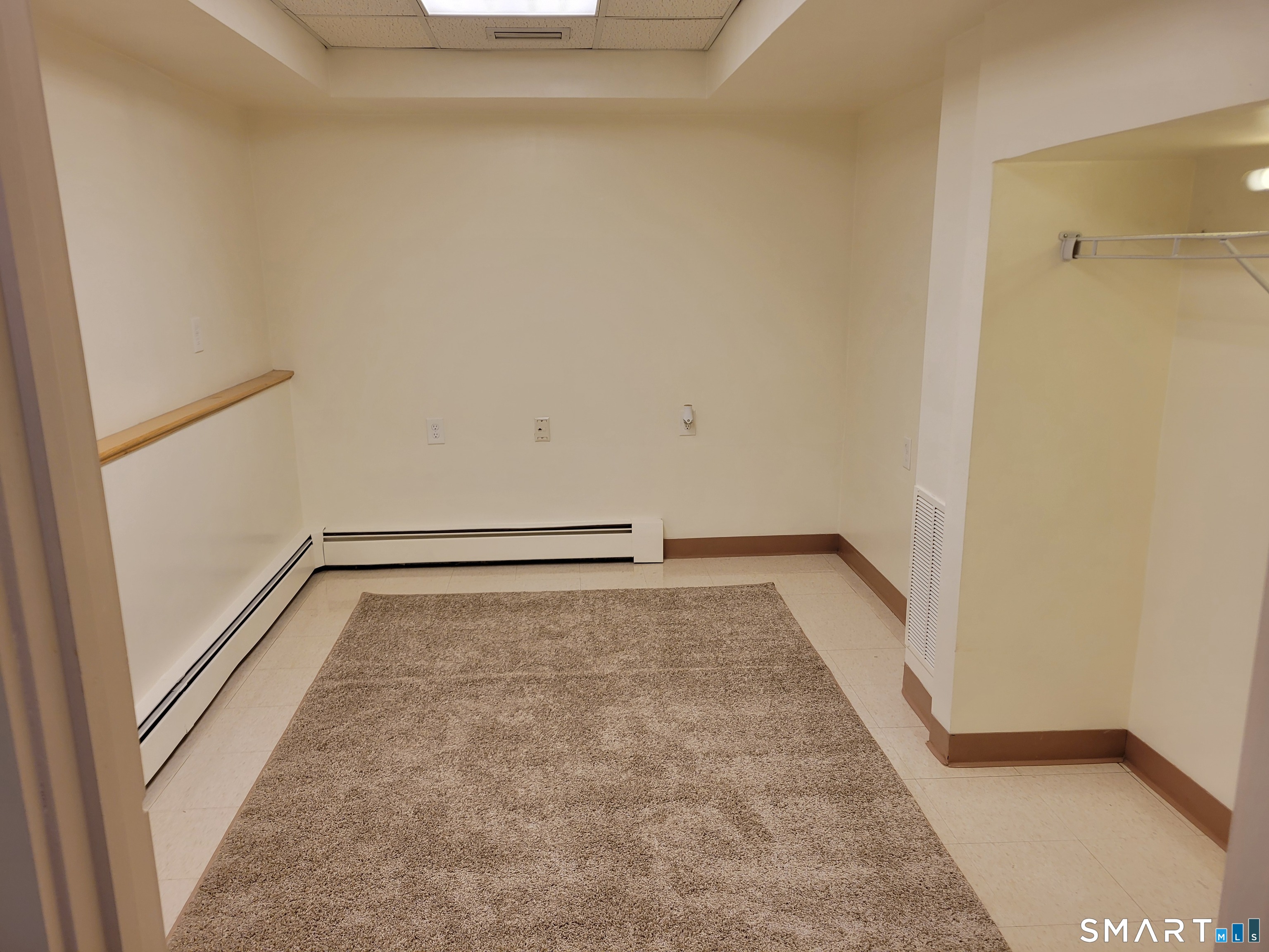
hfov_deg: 67.3
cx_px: 634
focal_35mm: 26
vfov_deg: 53.1
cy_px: 476
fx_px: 953
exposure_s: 1/120
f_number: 1.8
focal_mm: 5.4
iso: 80
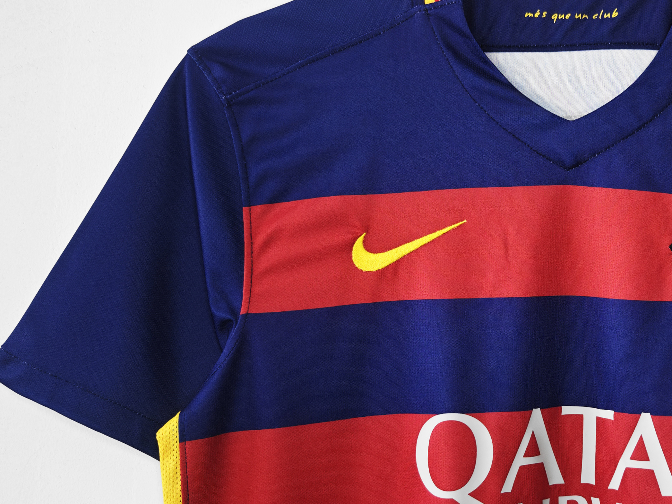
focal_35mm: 45
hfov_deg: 40.0
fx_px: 873
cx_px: 560
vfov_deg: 32.2
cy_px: 243
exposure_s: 1/120
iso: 115
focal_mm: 8.67
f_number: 1.75
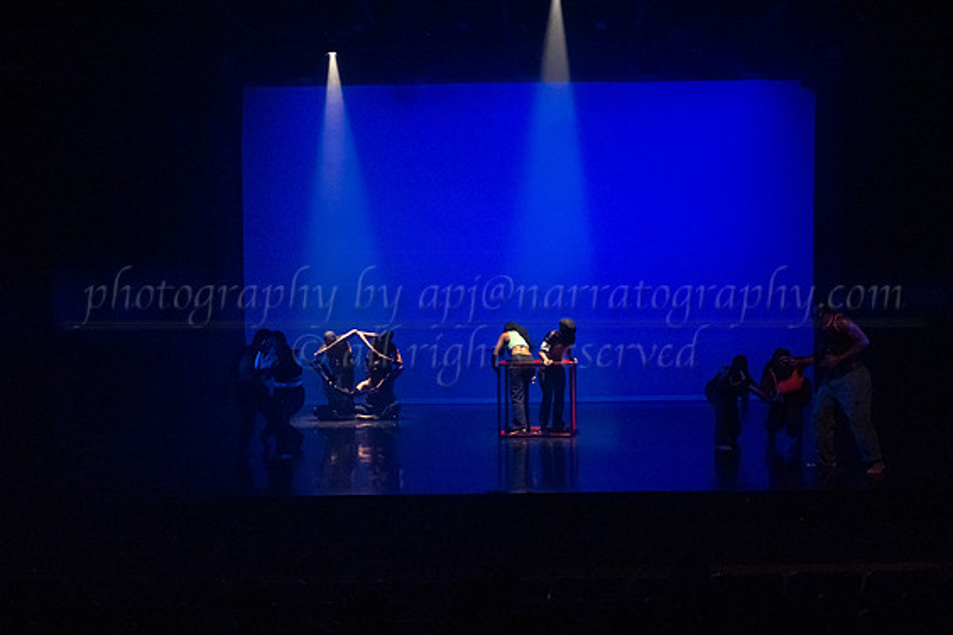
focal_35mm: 48
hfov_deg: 41.0
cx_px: 558
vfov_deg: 28.0
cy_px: 376
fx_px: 1271
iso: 4000
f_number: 3.2
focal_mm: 40
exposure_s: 1/400
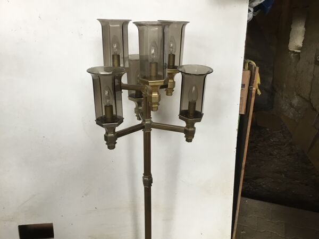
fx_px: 286
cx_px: 160
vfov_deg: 45.4
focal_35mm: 31
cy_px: 120
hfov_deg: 58.4
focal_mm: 3.3
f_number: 2.4
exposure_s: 1/33
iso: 80
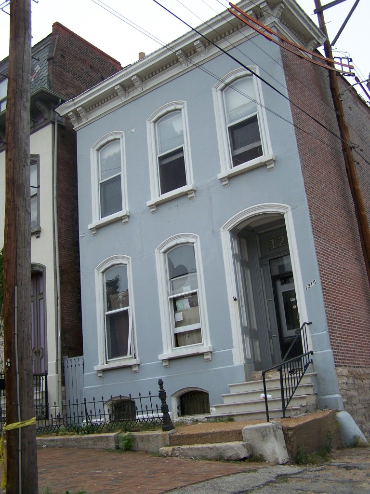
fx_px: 542
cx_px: 185
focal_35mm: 38
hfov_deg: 37.7
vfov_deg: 49.0
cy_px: 247
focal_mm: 6.3
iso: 80
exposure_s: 1/400
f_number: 2.8
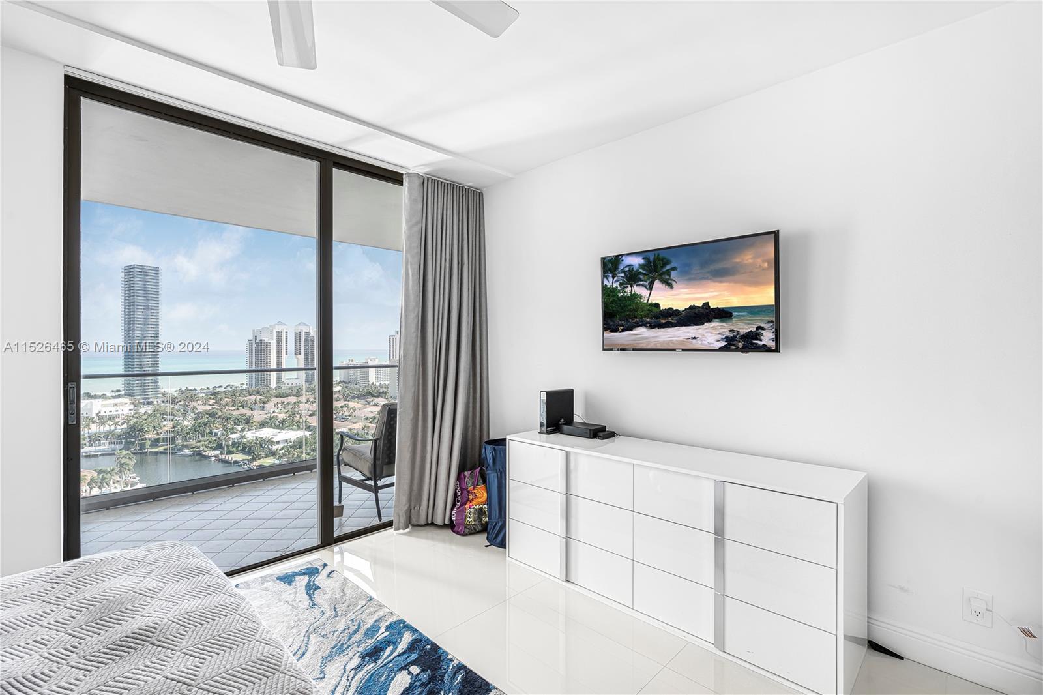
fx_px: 463
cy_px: 348
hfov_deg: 96.7
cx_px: 522
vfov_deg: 73.7
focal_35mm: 16
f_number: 9
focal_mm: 16
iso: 1000
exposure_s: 1/25
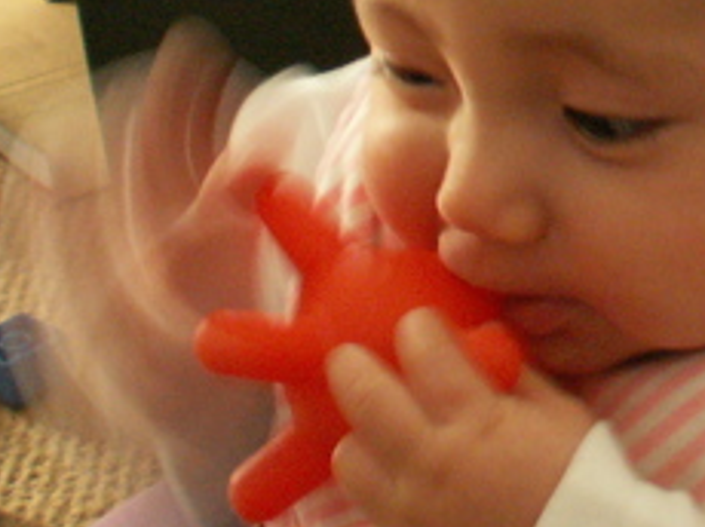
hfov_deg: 14.8
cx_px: 802
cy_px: -179
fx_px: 2645
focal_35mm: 130
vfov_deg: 11.1
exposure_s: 1/20
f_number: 2.8
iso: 160
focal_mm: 5.86
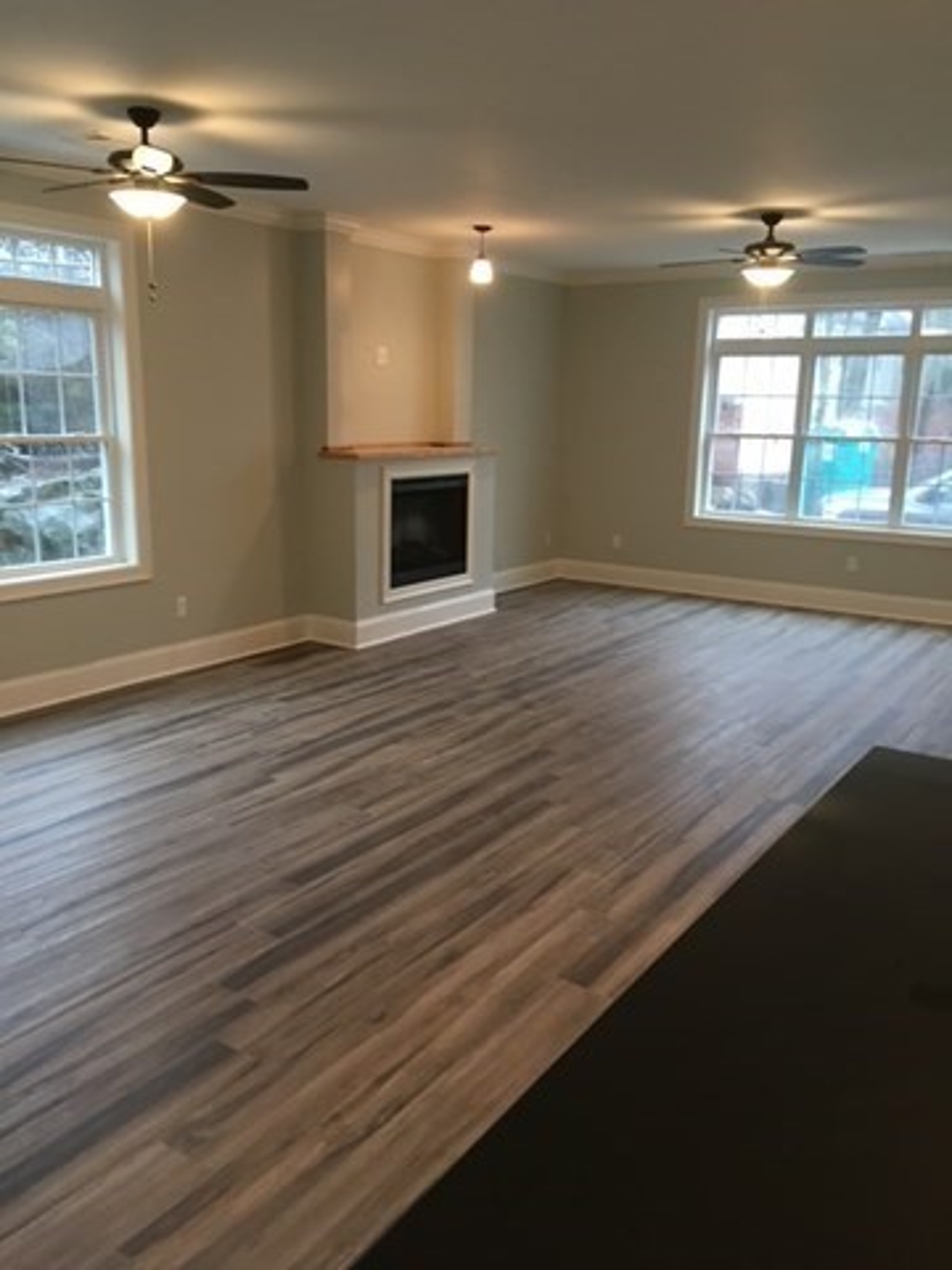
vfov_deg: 61.7
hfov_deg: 48.2
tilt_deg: -11.6
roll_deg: -0.7
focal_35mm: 29
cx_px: 476
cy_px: 635
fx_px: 1063
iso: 100
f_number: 2.2
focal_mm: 4.15
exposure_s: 1/30
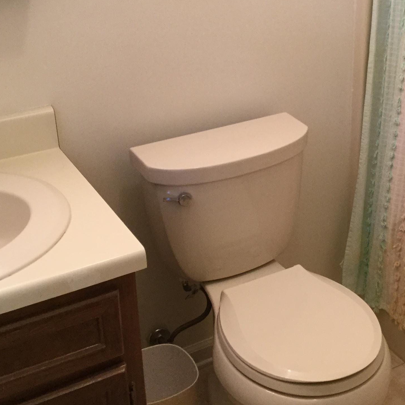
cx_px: 293
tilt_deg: -24.5
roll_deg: -0.9
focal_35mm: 57
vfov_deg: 29.8
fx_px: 754
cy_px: 123
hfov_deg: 29.7
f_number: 2.4
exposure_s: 1/30
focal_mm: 3.3
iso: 100
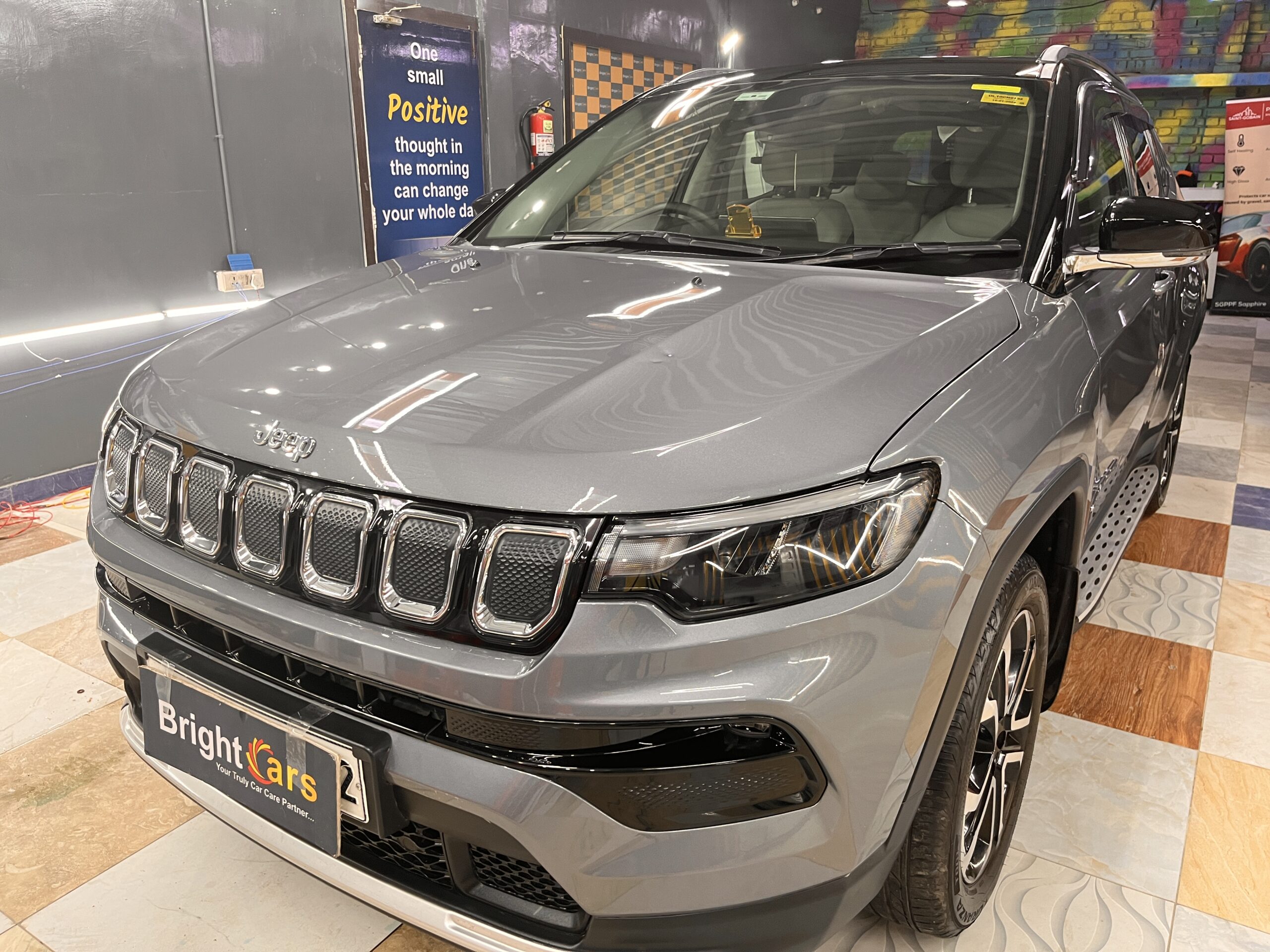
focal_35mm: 26
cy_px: 476
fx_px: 954
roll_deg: +1.2
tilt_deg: -16.8
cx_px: 635
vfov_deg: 53.1
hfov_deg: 67.3
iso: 125
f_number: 1.6
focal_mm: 5.1
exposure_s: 1/50
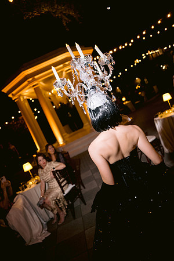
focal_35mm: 28
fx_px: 203
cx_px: 87
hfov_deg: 46.4
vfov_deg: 65.5
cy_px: 130
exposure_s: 1/100
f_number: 3.2
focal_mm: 28
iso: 1250
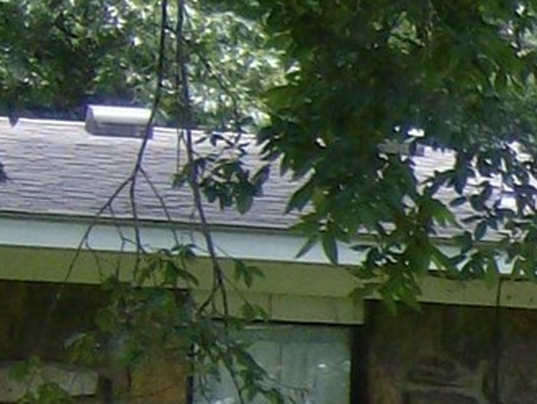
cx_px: 1118
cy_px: 643
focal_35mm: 210
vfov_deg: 7.0
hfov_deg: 8.8
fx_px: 3263
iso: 100
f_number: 2.8
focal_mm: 6
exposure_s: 1/301
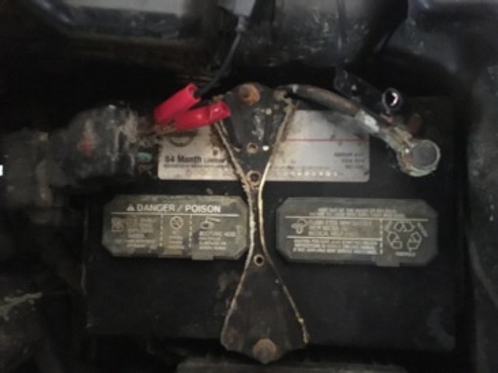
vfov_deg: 48.2
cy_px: 186
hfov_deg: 61.7
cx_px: 249
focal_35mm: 29
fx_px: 417
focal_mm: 4.15
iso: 2000
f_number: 2.2
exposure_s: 1/15
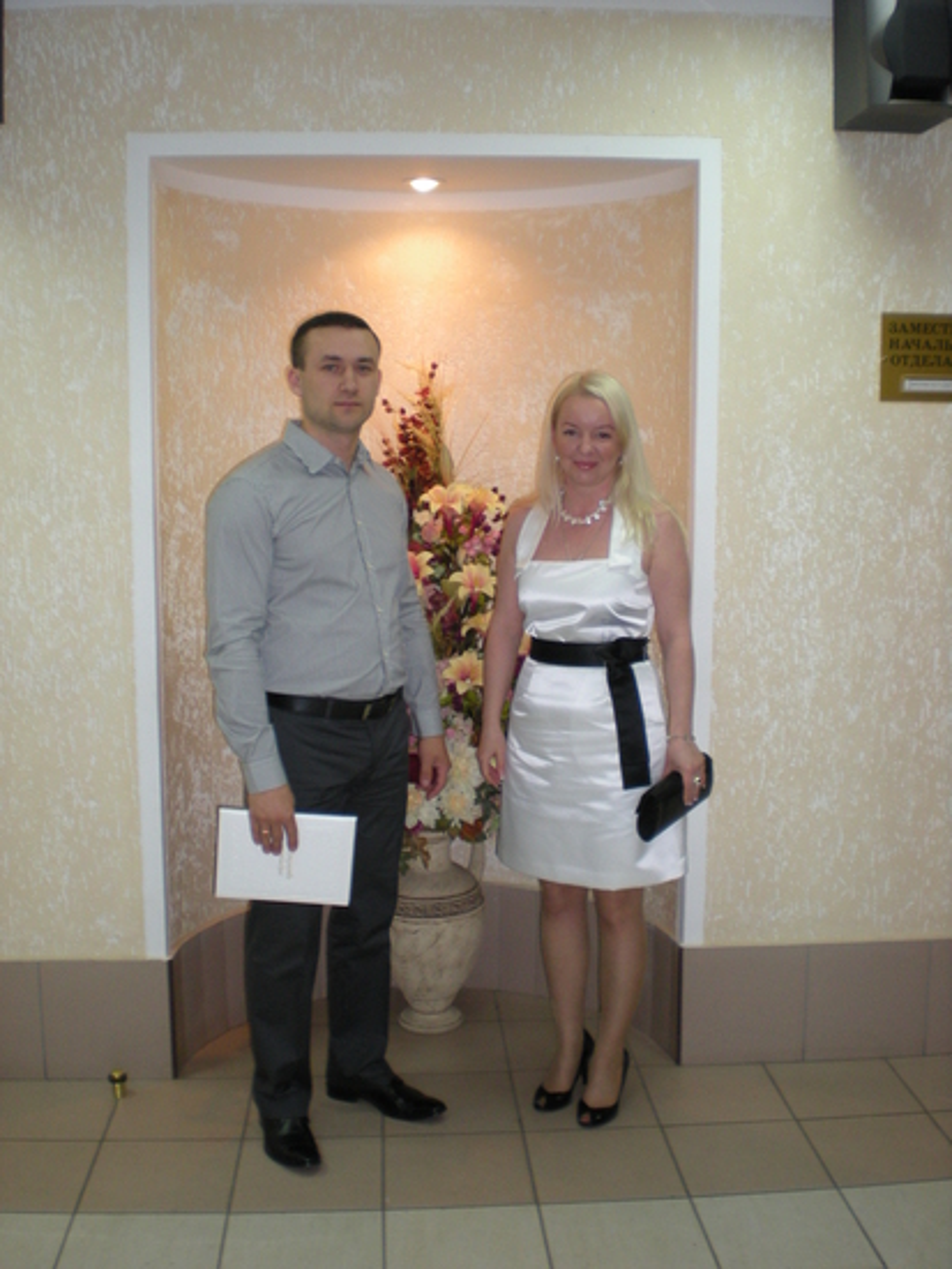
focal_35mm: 38
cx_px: 476
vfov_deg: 49.0
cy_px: 634
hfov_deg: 37.7
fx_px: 1392
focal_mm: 6.3
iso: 150
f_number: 3.1
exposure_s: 1/30
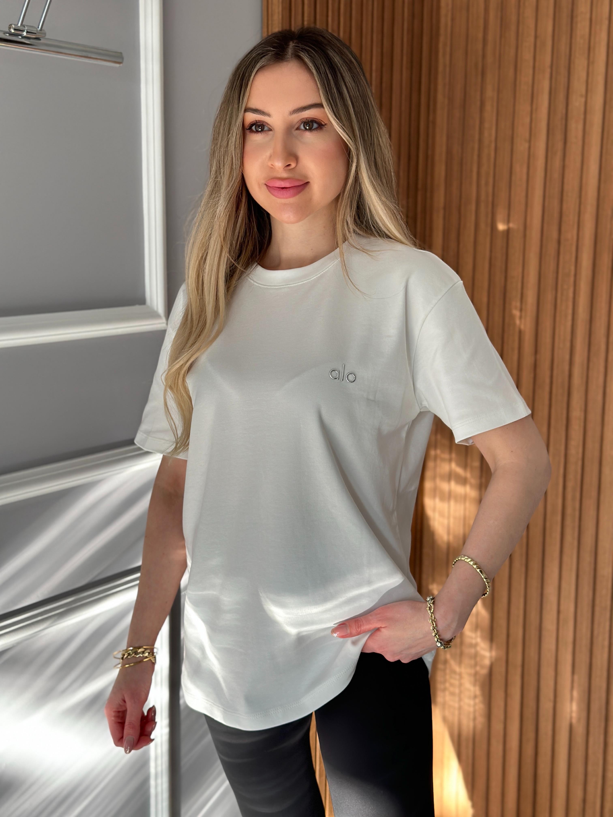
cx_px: 306
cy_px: 408
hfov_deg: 30.3
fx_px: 1133
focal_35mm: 48
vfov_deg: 39.7
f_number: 1.78
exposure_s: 1/184
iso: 80
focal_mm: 6.86
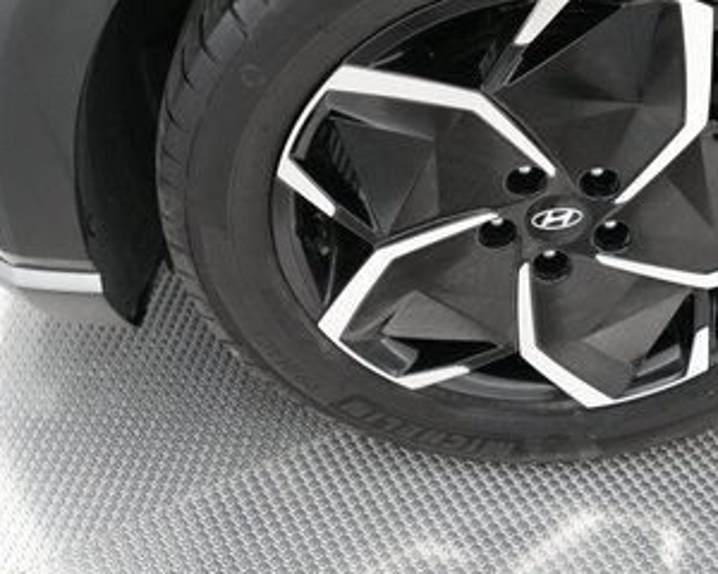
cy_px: 122
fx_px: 1190
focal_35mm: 56
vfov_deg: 26.7
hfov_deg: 33.1
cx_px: 510
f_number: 2.8
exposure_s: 1/250
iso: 6400
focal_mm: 28
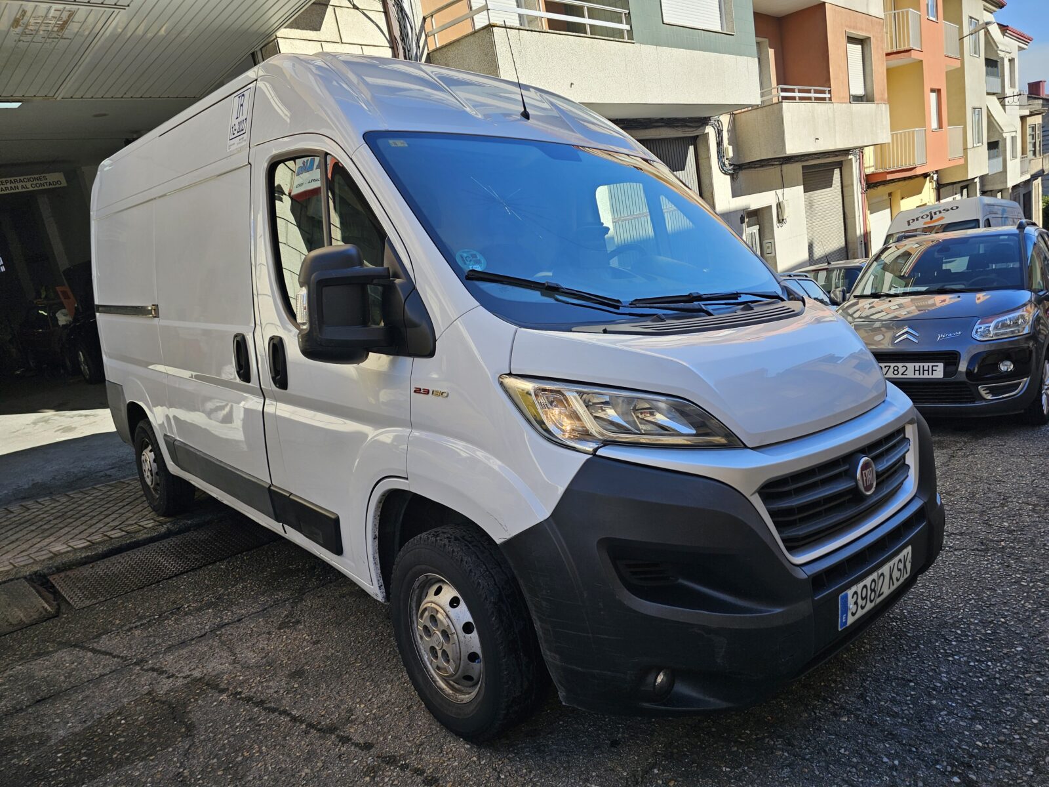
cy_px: 394
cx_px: 524
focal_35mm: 23
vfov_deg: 58.9
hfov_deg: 73.9
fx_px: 697
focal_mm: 6.3
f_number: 1.7
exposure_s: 1/268
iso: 10
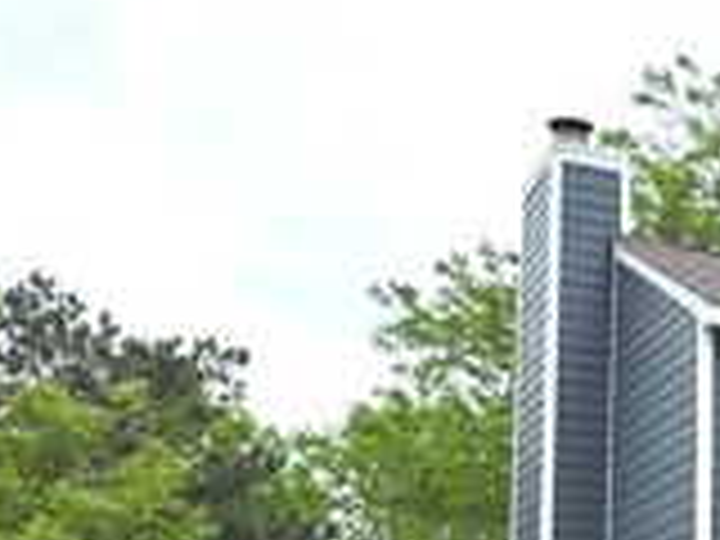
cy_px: 556
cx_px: 1071
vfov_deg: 19.8
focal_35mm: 72
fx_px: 1498
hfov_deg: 22.4
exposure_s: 1/3109
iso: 80
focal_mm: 6.3
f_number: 1.7
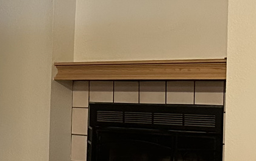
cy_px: 127
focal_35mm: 124
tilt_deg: -3.2
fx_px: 866
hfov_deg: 14.7
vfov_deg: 10.6
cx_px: -205
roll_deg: -1.1
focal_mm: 6.86
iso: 500
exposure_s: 1/60
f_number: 1.78
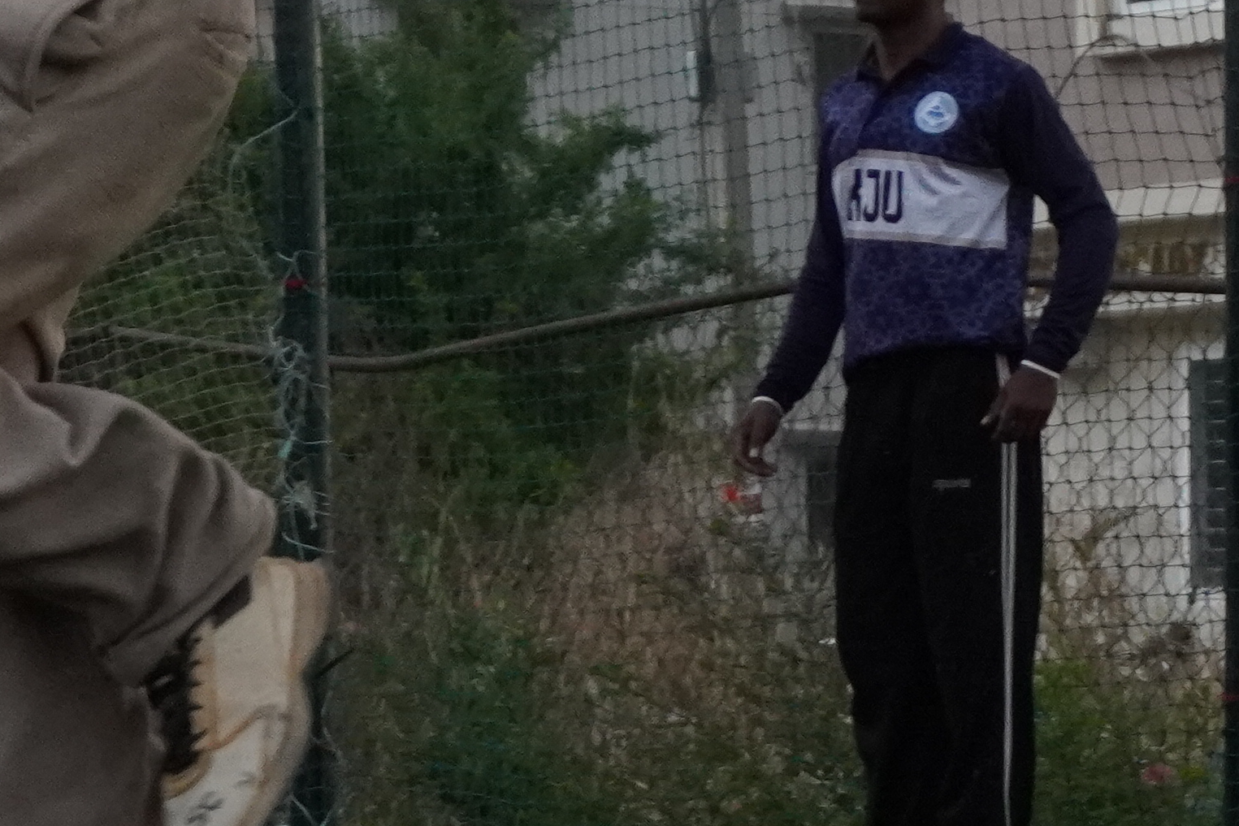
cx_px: 479
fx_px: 10153
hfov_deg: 7.0
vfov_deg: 4.6
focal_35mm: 295
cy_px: -285
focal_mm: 50
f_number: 5.6
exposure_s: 1/1000
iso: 2500
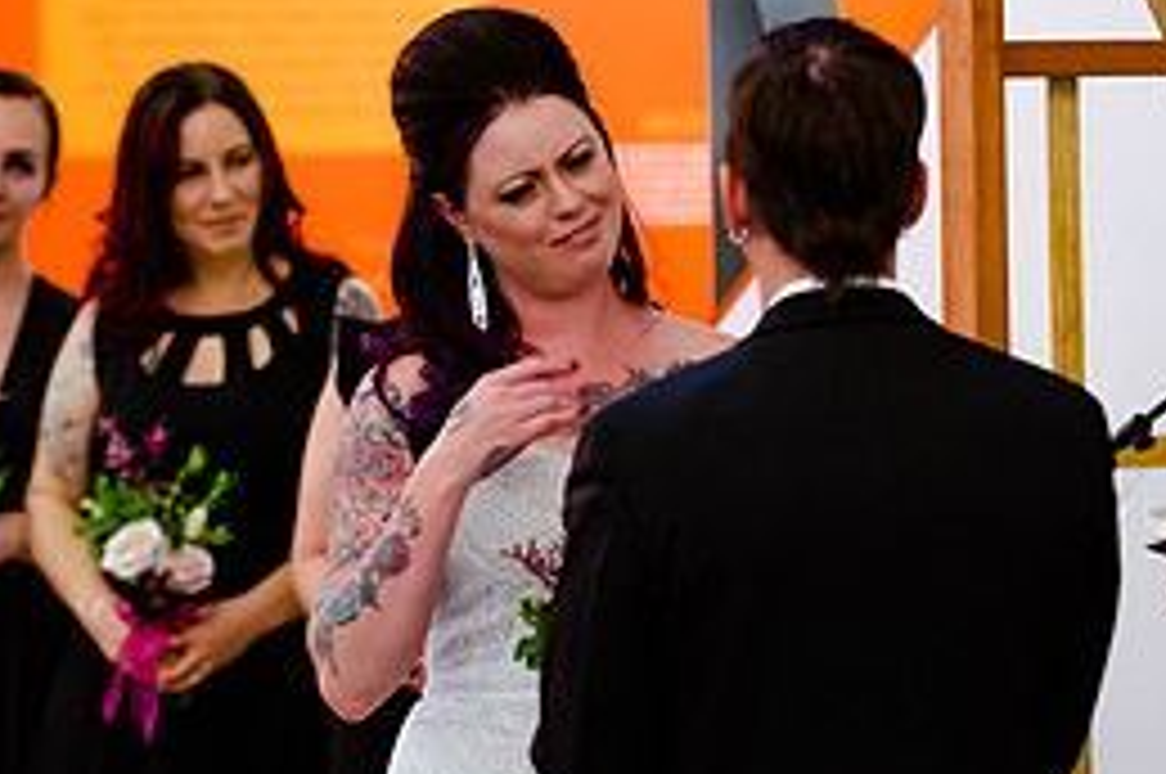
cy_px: 338
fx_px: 6890
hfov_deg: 9.7
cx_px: 401
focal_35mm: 213
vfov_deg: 6.4
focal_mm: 95
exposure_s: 1/100
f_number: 2.8
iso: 2500
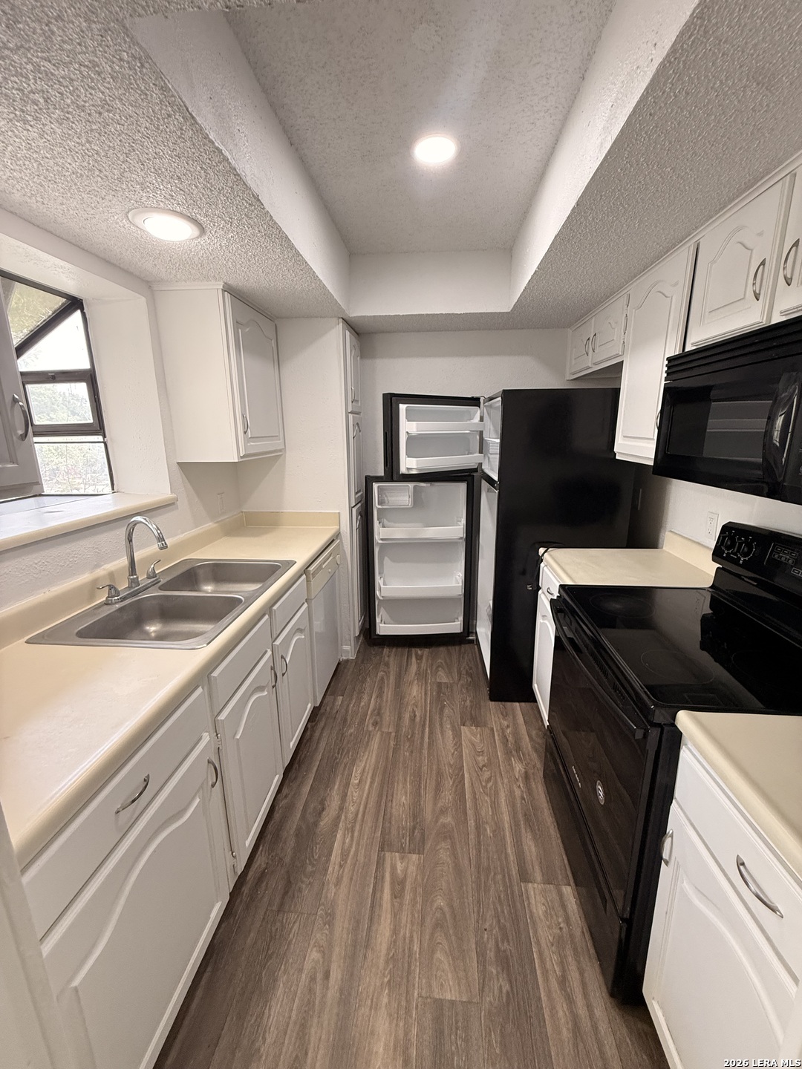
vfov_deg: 102.1
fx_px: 432
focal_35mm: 14
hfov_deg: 85.7
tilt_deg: -13.4
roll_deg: +0.1
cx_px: 401
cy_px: 534
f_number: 2.2
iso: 250
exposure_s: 1/99
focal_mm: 2.22
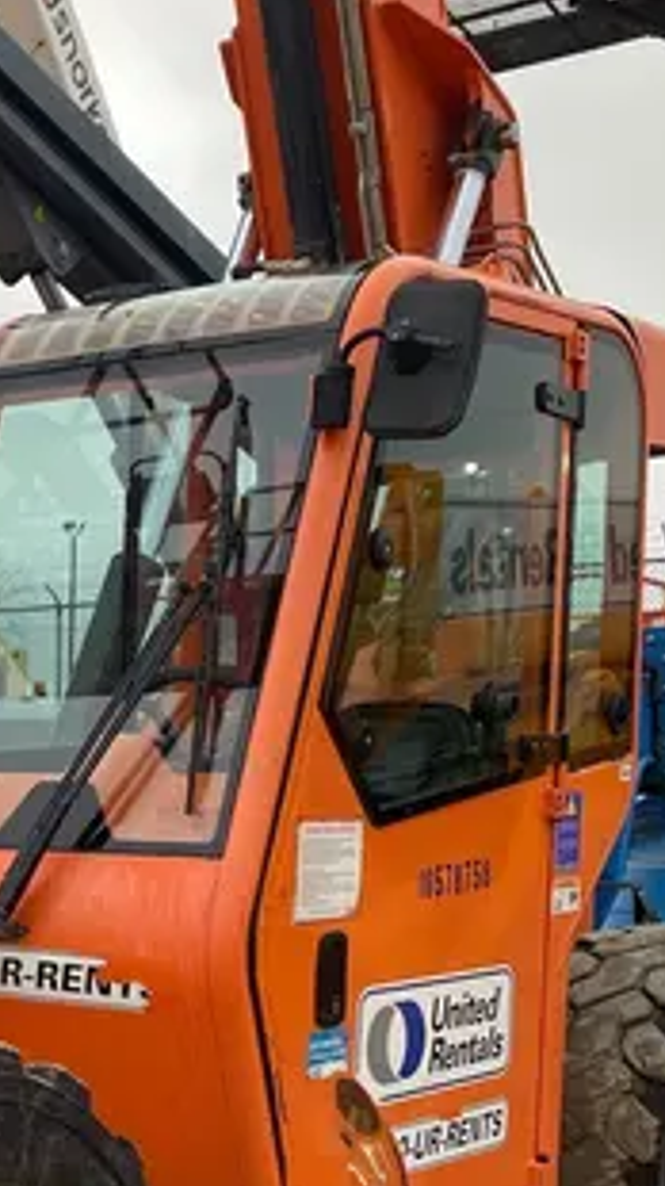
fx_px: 2104
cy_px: 951
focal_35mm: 67
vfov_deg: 30.7
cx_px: -245
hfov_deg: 16.8
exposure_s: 1/188
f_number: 1.8
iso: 32
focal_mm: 4.25
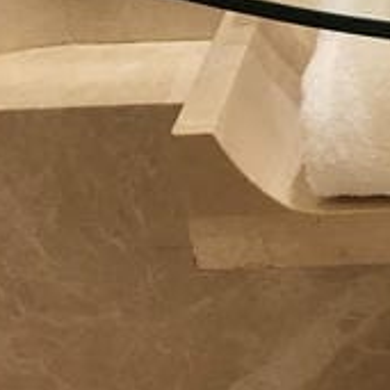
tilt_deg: -29.8
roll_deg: -0.5
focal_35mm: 174
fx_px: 2218
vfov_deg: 10.0
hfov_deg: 9.0
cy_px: 105
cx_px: 937
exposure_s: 1/50
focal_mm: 3.99
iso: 32
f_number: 1.8
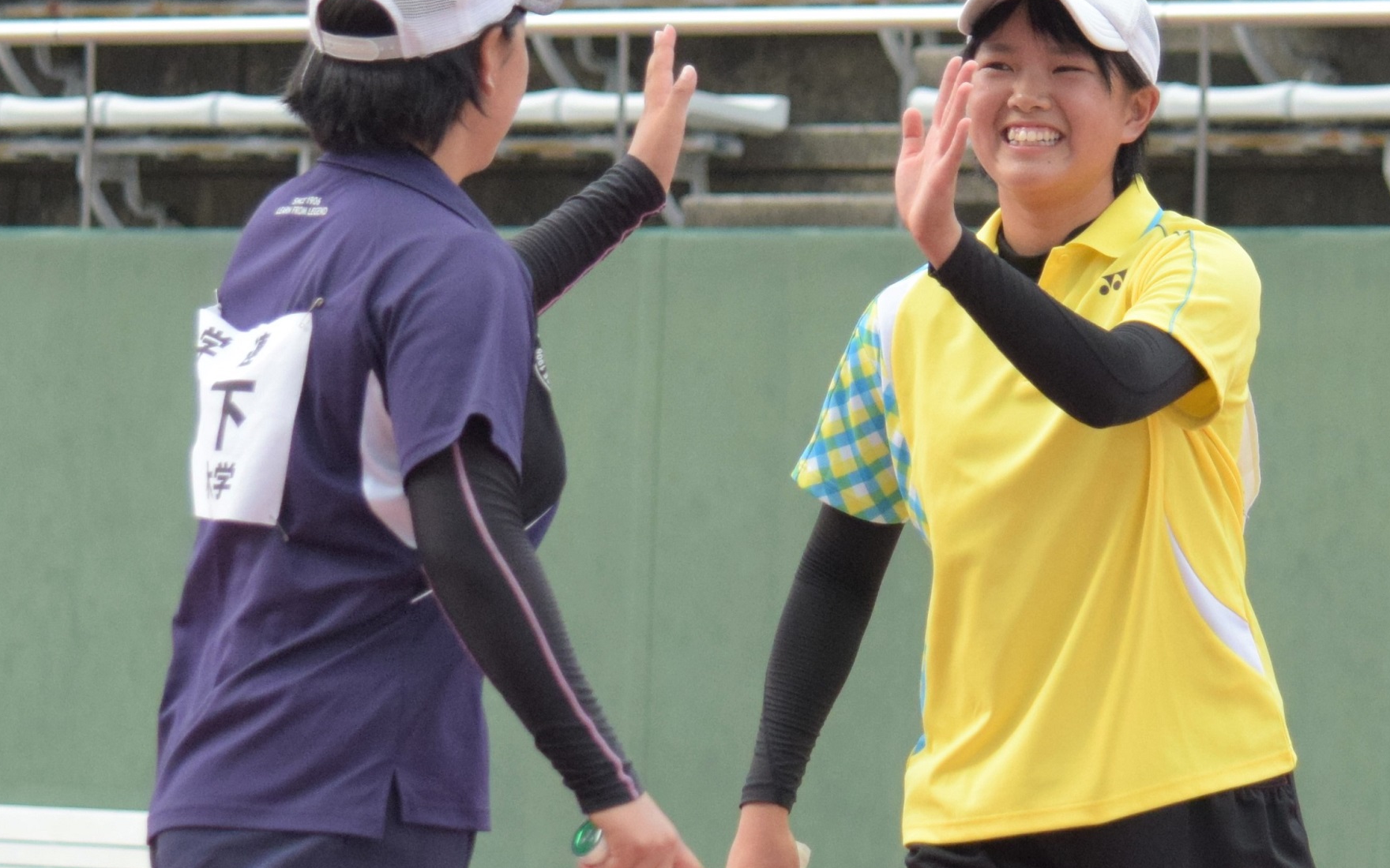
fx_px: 5591
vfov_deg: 8.9
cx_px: 780
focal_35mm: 148
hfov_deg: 14.2
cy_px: 379
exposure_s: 1/2500
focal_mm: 85
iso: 1250
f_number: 4.5
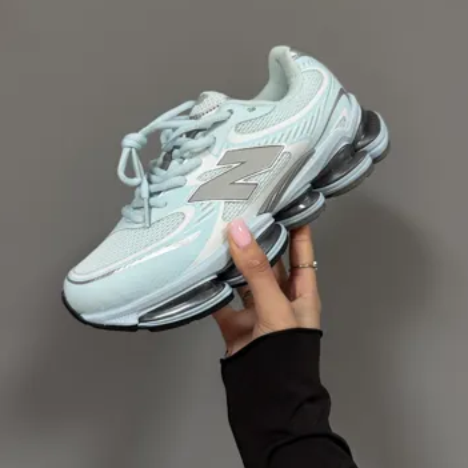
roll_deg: +0.1
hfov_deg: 55.6
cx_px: 237
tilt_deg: -7.4
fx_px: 444
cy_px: 223
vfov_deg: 55.6
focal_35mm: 29
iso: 200
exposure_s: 1/113
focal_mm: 6.76
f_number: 1.78
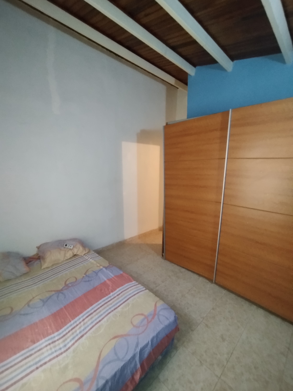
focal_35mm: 15
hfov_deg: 81.7
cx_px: 146
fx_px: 169
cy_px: 196
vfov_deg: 98.2
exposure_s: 1/17
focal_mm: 1.65
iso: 800
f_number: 2.2
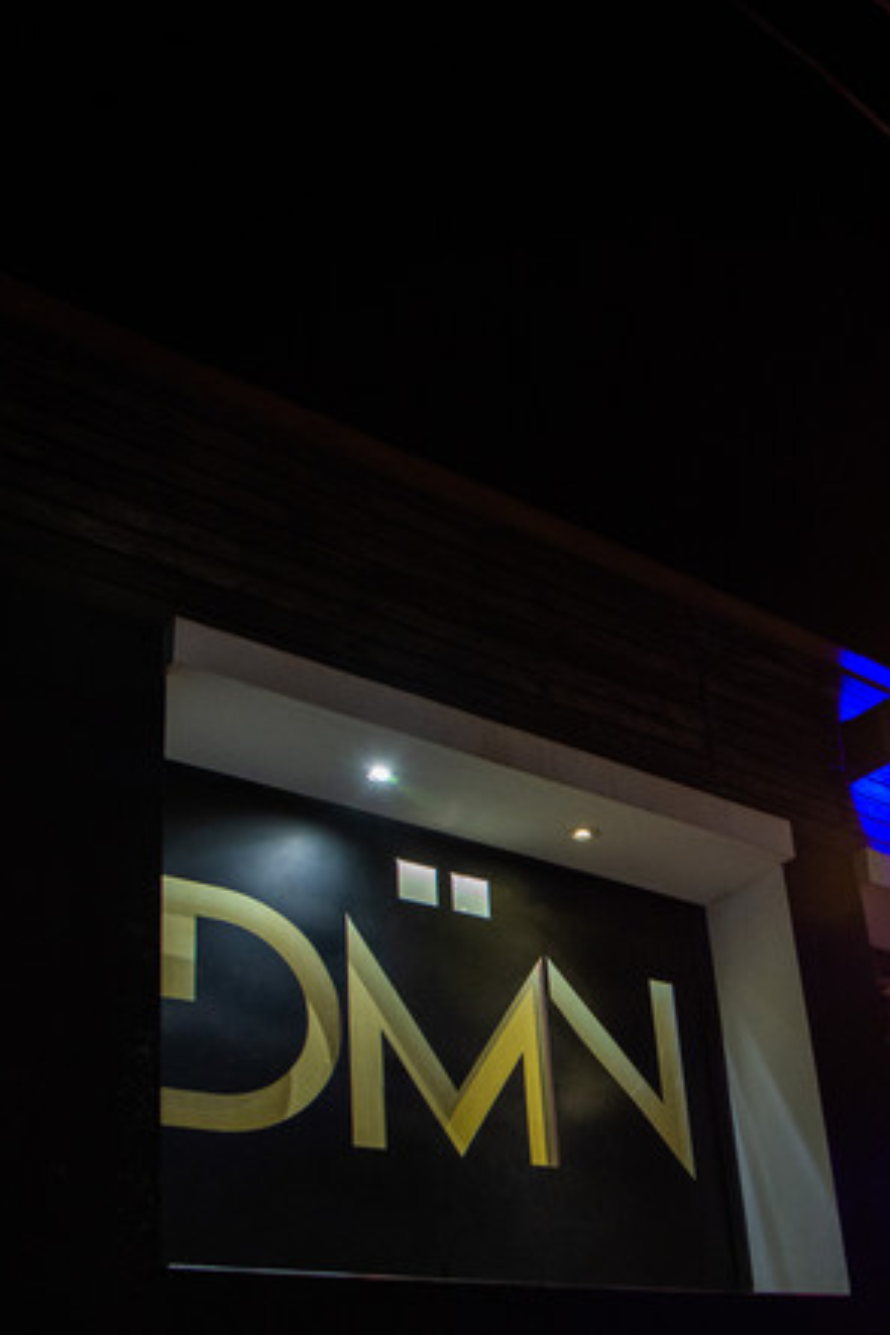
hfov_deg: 35.3
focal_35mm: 37
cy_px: 893
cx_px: 642
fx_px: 1372
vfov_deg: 50.9
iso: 1250
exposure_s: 1/50
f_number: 4.5
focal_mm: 17
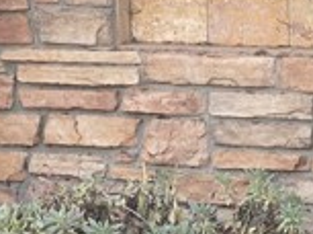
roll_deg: +0.5
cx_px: 387
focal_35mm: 218
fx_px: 1967
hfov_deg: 9.0
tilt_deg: -11.9
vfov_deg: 6.8
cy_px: 185
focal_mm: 6
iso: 20
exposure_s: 1/209
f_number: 2
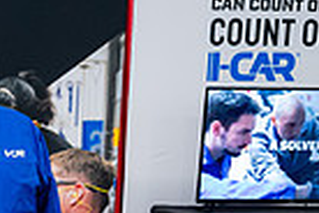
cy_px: 319
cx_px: -129
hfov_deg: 18.1
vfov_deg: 12.6
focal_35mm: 103
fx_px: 913
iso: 3200
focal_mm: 24
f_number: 3.2
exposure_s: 1/200
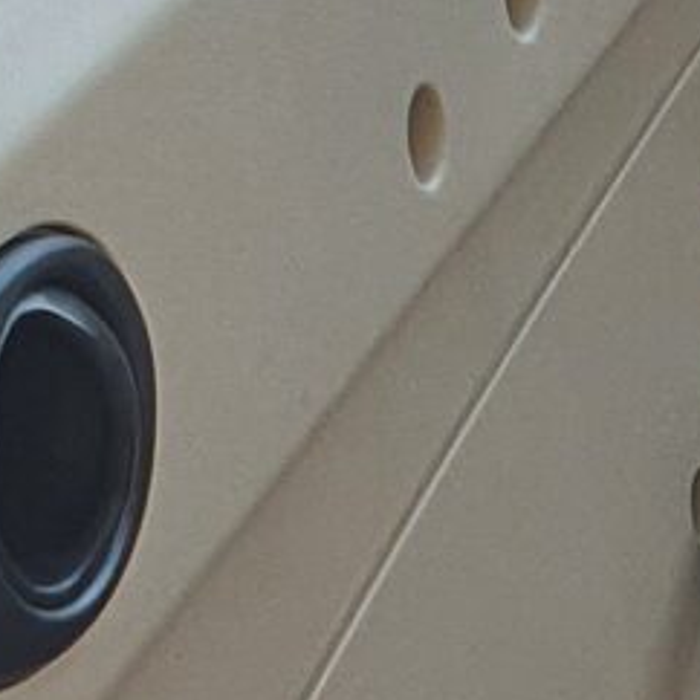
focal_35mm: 243
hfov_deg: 6.8
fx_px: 5559
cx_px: 1669
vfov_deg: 7.2
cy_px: 691
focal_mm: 4.3
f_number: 2.4
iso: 50
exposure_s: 1/163
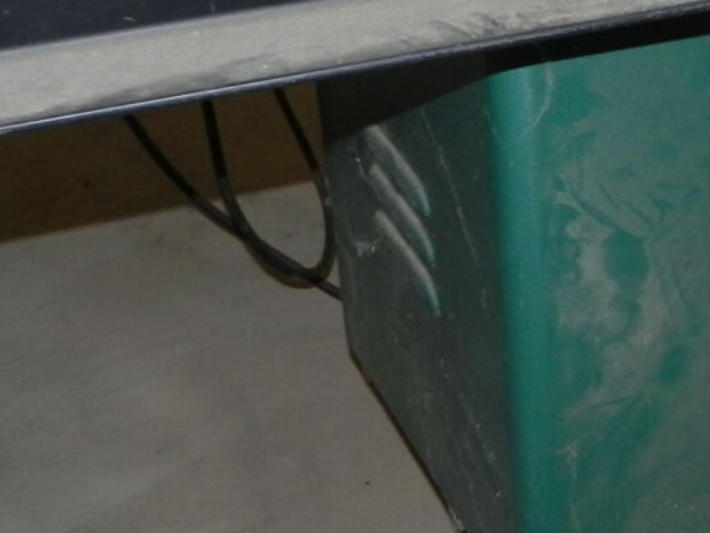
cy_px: 83
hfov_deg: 23.4
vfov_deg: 18.9
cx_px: 831
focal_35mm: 77
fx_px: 1579
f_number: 2.8
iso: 200
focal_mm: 4.6
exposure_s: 1/30
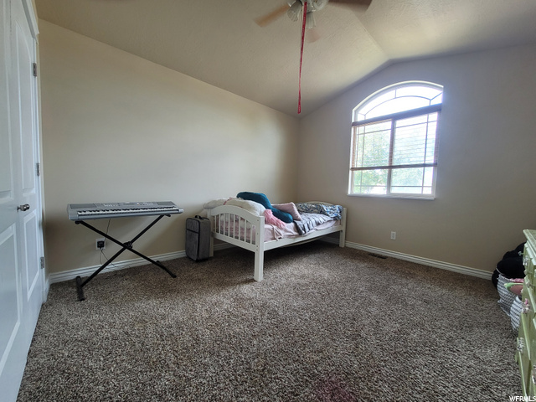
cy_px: 201
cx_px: 268
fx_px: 201
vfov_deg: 89.9
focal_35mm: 13
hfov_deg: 106.2
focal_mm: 1.74
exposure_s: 1/60
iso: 125
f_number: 2.2
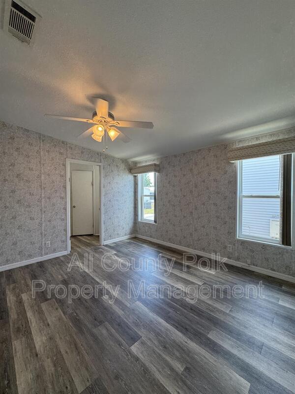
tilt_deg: -1.3
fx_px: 159
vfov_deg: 102.1
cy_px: 197
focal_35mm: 14
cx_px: 148
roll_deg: +0.7
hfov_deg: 85.7
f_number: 2.2
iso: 125
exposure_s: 1/120
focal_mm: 2.22
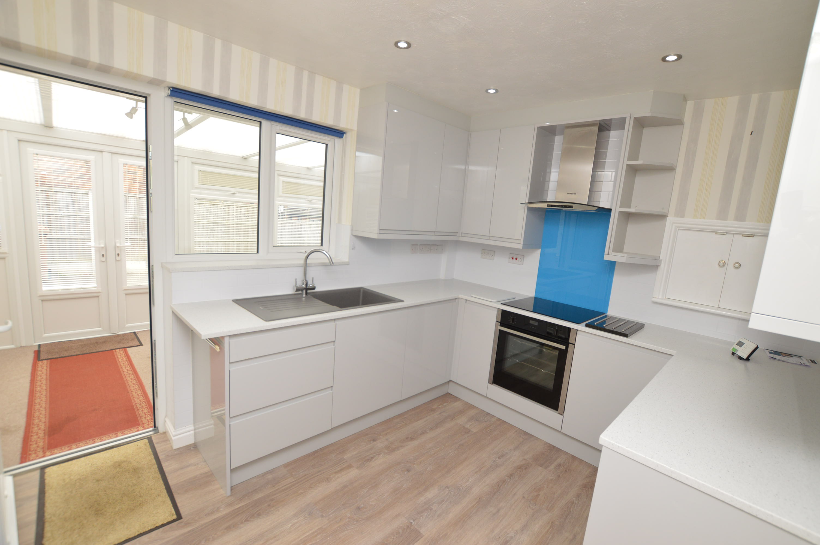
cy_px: 272
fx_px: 341
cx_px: 410
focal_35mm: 15
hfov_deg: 100.4
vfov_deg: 77.2
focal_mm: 10
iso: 360
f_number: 5.6
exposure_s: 1/125
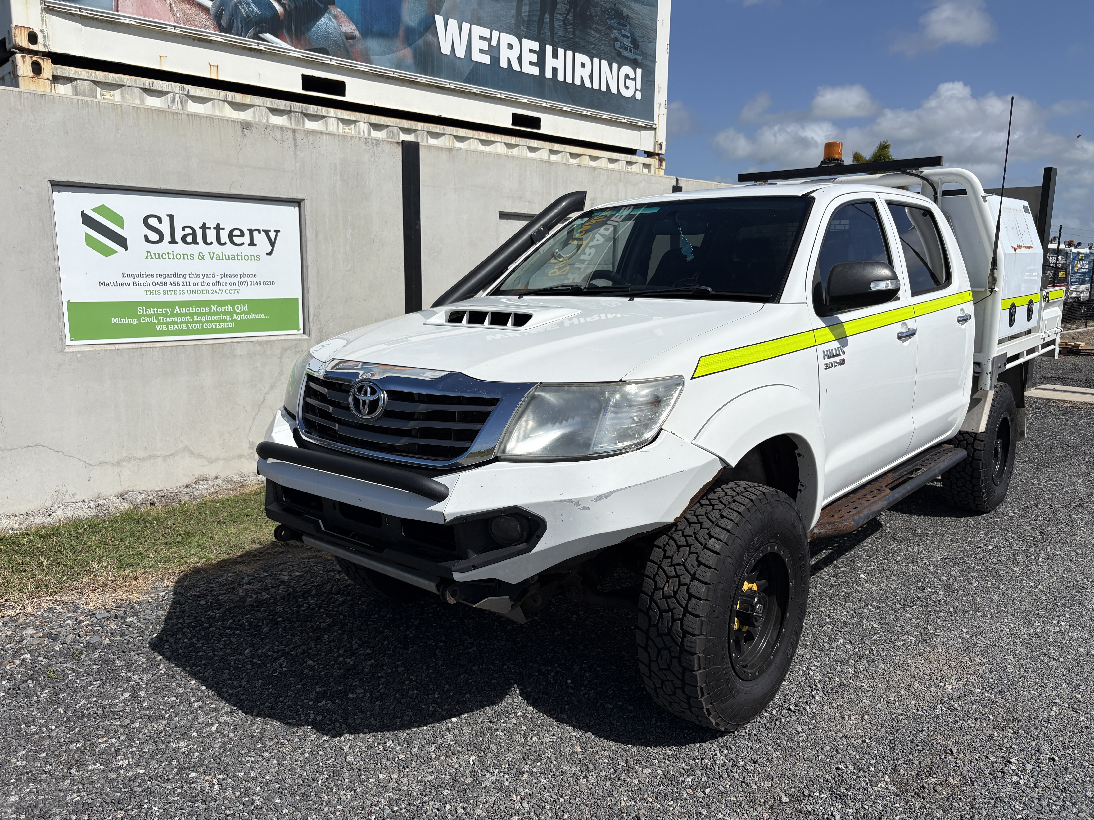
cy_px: 410
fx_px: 822
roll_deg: -0.8
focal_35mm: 26
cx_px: 547
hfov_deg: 67.3
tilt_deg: -9.8
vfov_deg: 53.1
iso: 50
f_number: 1.6
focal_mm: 5.96
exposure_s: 1/8850
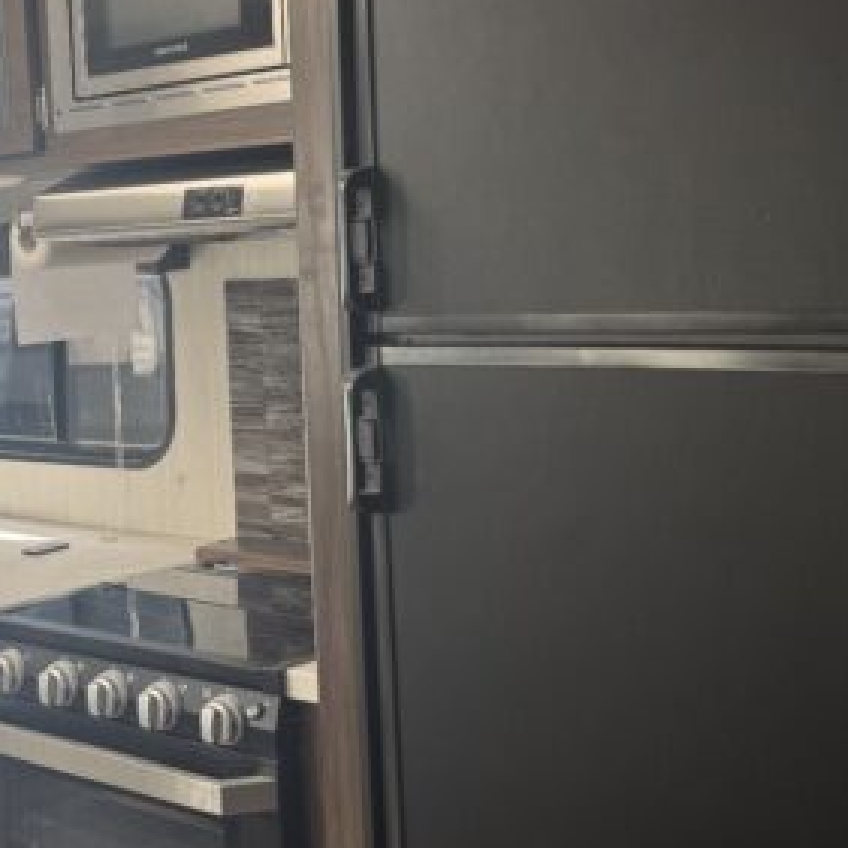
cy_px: 299
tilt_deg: -2.2
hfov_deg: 28.5
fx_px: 1608
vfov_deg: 29.4
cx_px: 94
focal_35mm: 58
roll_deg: +3.4
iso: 64
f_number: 1.78
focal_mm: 6.76
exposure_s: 1/130
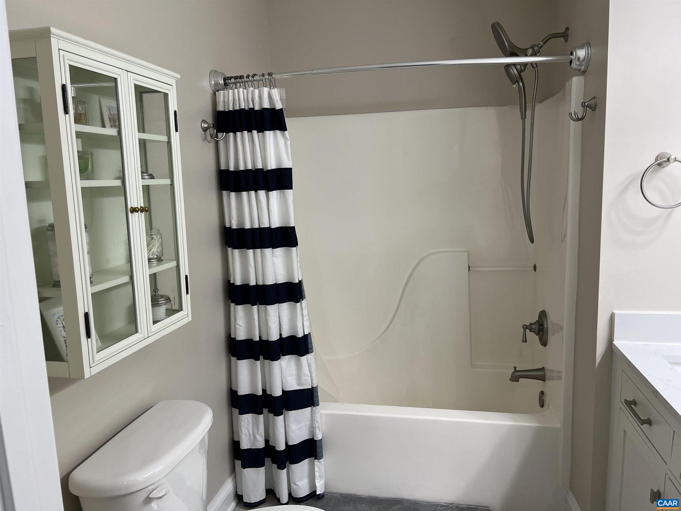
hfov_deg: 67.3
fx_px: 511
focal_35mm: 26
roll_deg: +1.5
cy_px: 256
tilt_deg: -8.9
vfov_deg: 53.1
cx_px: 340
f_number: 1.5
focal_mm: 5.7
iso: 80
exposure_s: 1/120
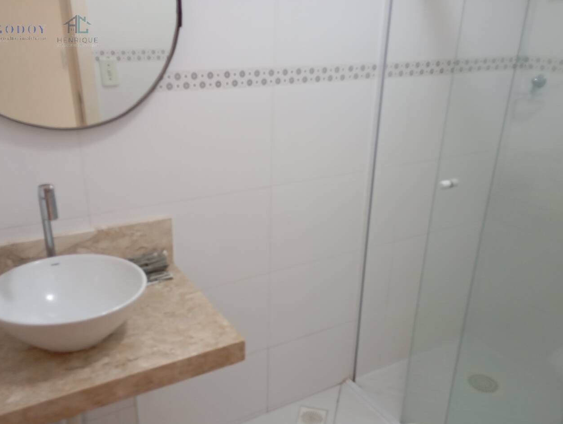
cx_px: 268
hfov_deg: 56.7
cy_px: 241
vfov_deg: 44.2
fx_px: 521
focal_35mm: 32
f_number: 1.8
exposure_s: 1/30
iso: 921
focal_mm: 4.27
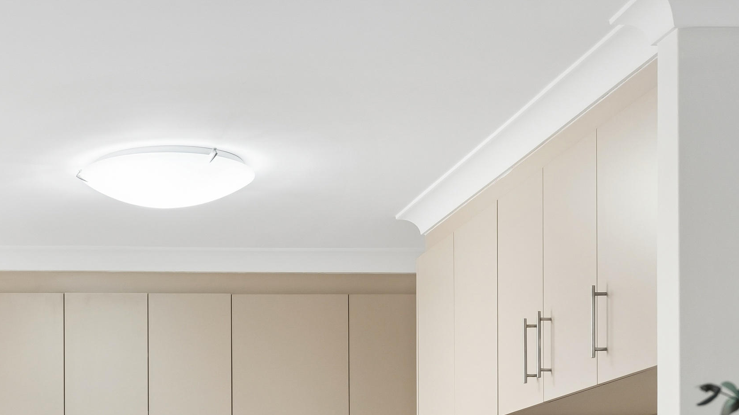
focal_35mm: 88
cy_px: 583
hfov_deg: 23.3
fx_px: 1724
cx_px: 20
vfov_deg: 13.1
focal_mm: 35
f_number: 8
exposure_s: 1/30
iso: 800
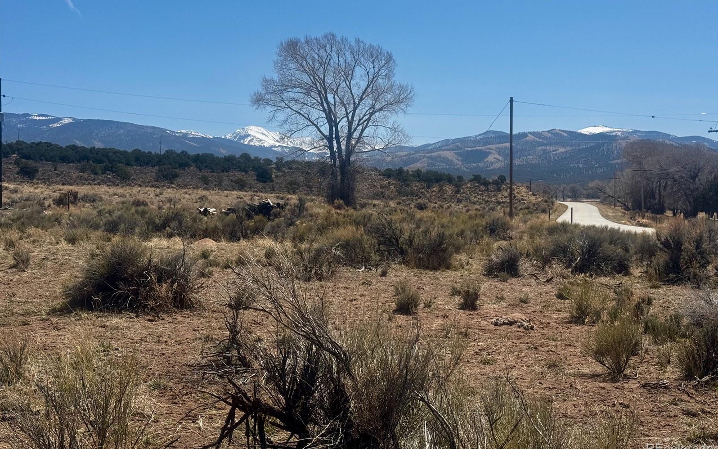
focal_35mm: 51
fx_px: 998
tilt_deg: +0.3
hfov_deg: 39.6
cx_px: 359
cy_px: 188
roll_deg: -0.9
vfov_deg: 25.3
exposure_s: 1/5848
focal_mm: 6.76
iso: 64
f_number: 1.78
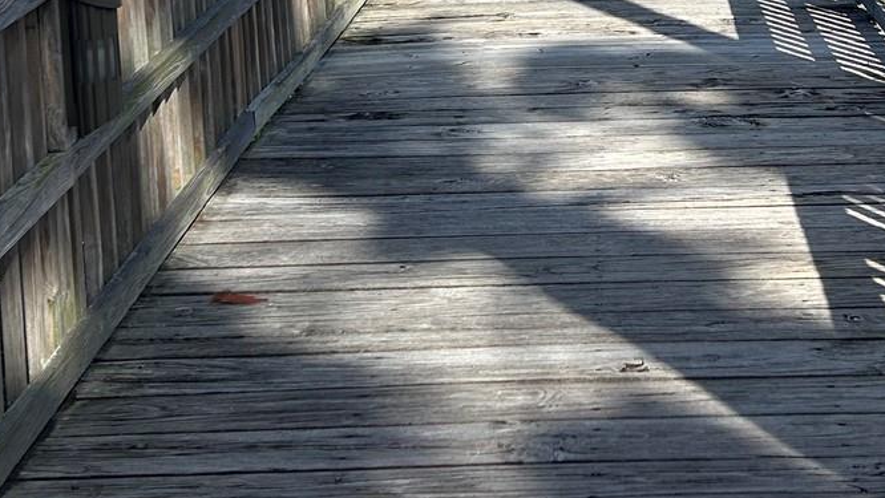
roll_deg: +1.6
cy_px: -183
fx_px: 1596
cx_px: 601
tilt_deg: -5.5
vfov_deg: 16.6
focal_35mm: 68
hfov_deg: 30.7
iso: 50
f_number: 1.5
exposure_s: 1/4630
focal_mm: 5.7
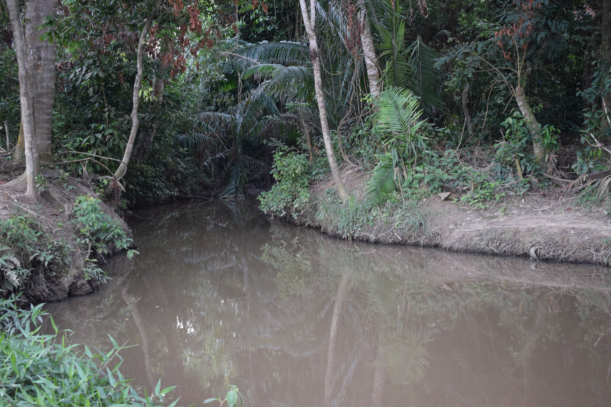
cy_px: 204
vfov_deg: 26.5
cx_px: 306
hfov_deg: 38.9
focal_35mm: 51
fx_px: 866
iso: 1600
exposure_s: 1/60
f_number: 4.5
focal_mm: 34
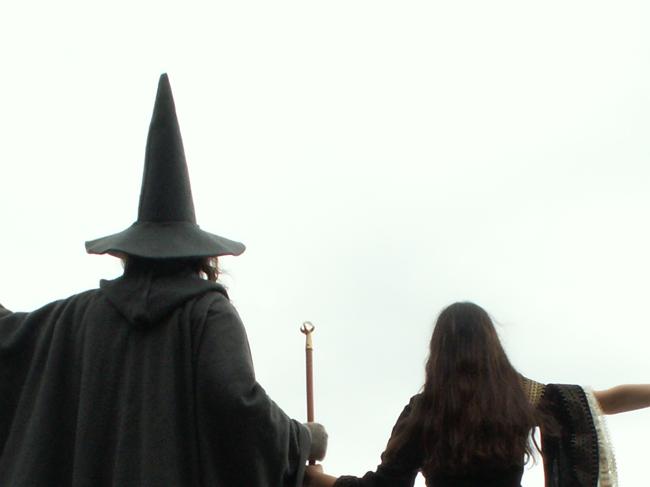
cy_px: 513
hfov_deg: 20.4
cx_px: 384
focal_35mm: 96
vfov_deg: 15.1
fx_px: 1803
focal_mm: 6.98
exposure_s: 1/125
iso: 50
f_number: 5.6
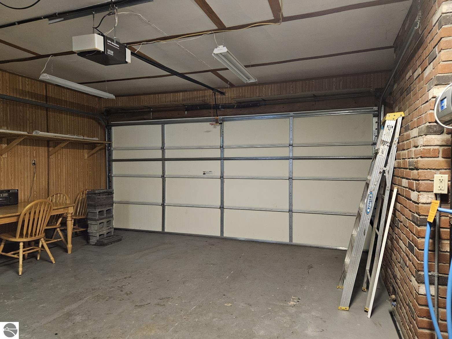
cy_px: 170
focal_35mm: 23
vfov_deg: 58.9
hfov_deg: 73.9
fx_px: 300
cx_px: 226
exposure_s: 1/30
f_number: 1.8
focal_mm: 5.4
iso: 640
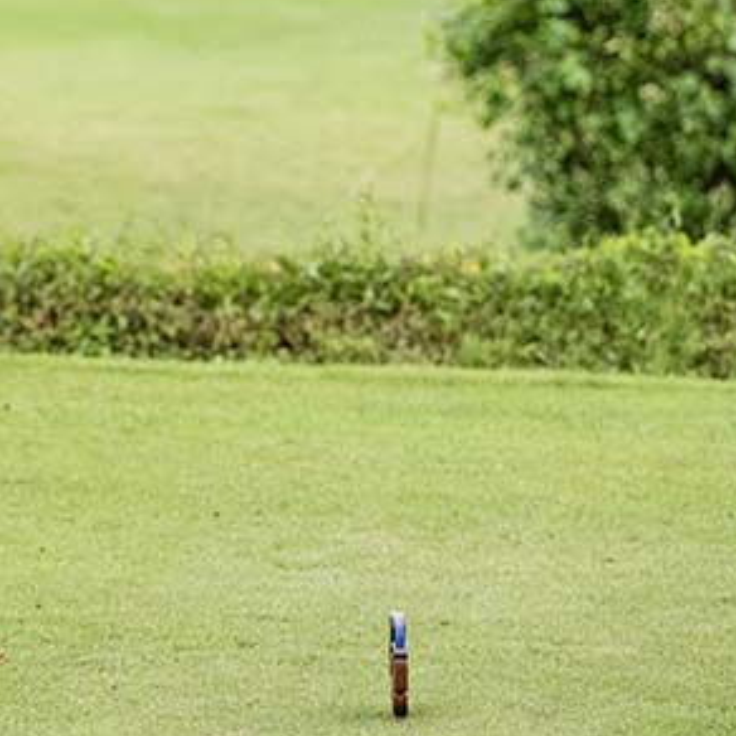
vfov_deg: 5.7
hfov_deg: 5.7
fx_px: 7385
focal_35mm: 307
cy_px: 101
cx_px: -244
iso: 3200
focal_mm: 110
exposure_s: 1/8000
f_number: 3.2
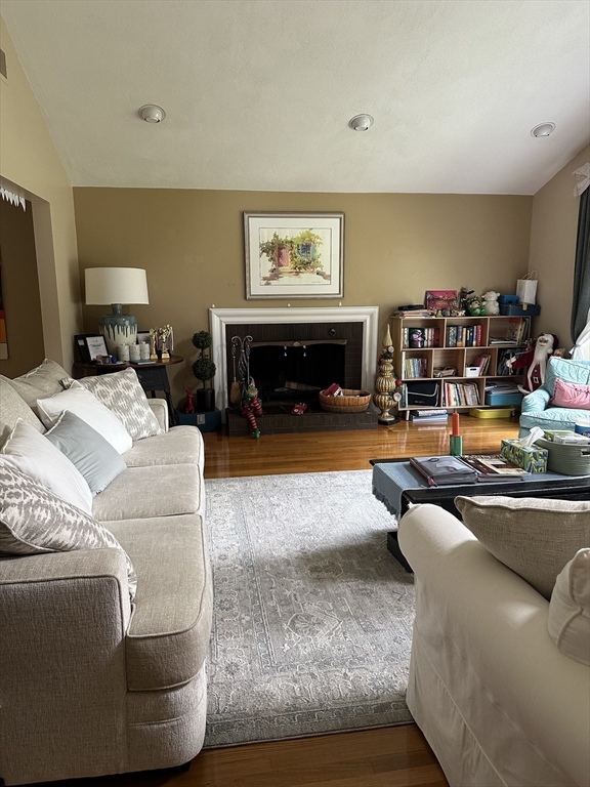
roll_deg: -0.6
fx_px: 545
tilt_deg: -10.3
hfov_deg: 56.8
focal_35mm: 24
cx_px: 295
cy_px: 394
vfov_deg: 71.6
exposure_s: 1/87
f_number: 1.78
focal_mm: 6.86
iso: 250
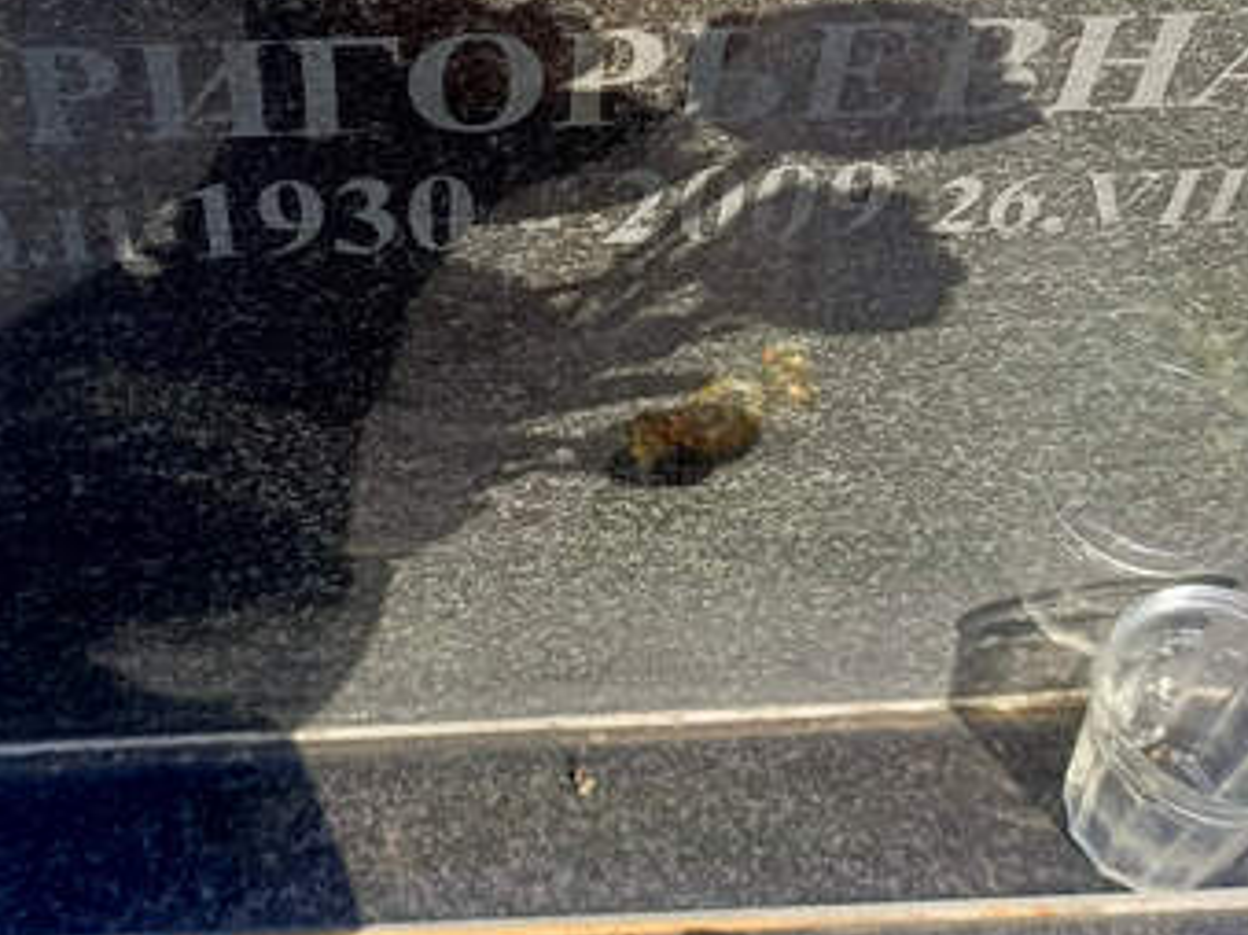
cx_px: 497
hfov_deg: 32.6
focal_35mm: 59
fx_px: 2126
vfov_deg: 24.2
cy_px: 107
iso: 112
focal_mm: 4.76
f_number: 1.69
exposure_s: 1/292
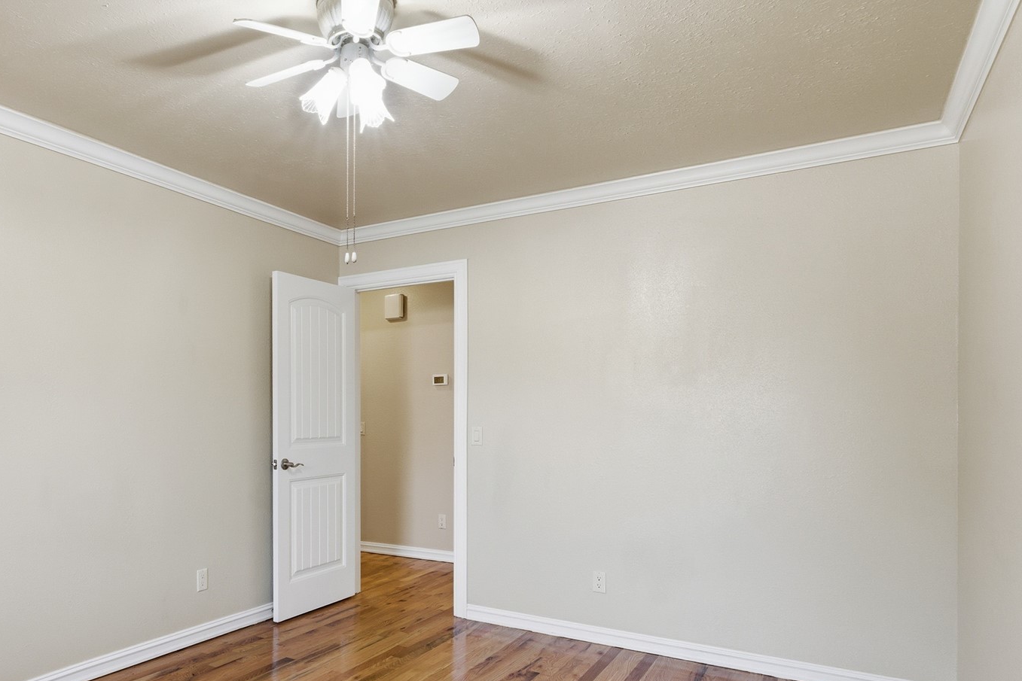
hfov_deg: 71.8
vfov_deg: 52.7
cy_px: 414
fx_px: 681
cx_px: 349
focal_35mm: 24
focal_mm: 16
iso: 640
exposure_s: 1/20
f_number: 13
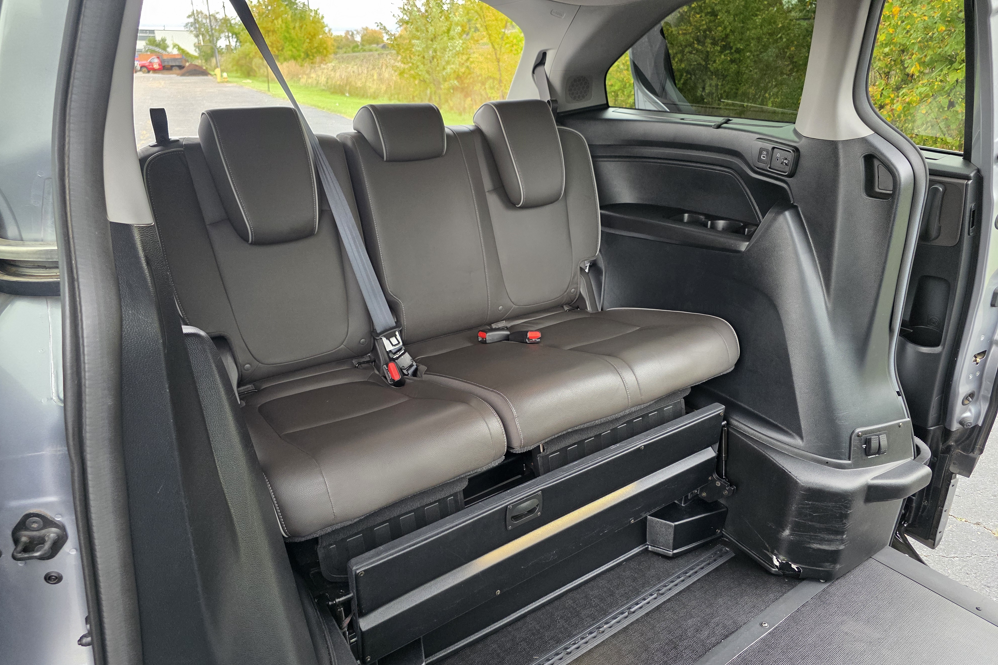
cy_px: 375
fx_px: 665
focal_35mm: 24
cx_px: 498
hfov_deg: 73.7
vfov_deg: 53.0
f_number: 1.7
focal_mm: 6.3
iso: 200
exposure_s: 1/180
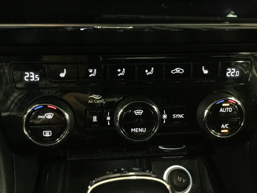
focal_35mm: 31
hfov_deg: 58.4
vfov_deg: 45.4
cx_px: 128
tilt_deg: -39.2
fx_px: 230
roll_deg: -2.0
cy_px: 96
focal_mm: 3.3
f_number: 2.4
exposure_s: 1/17
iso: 800
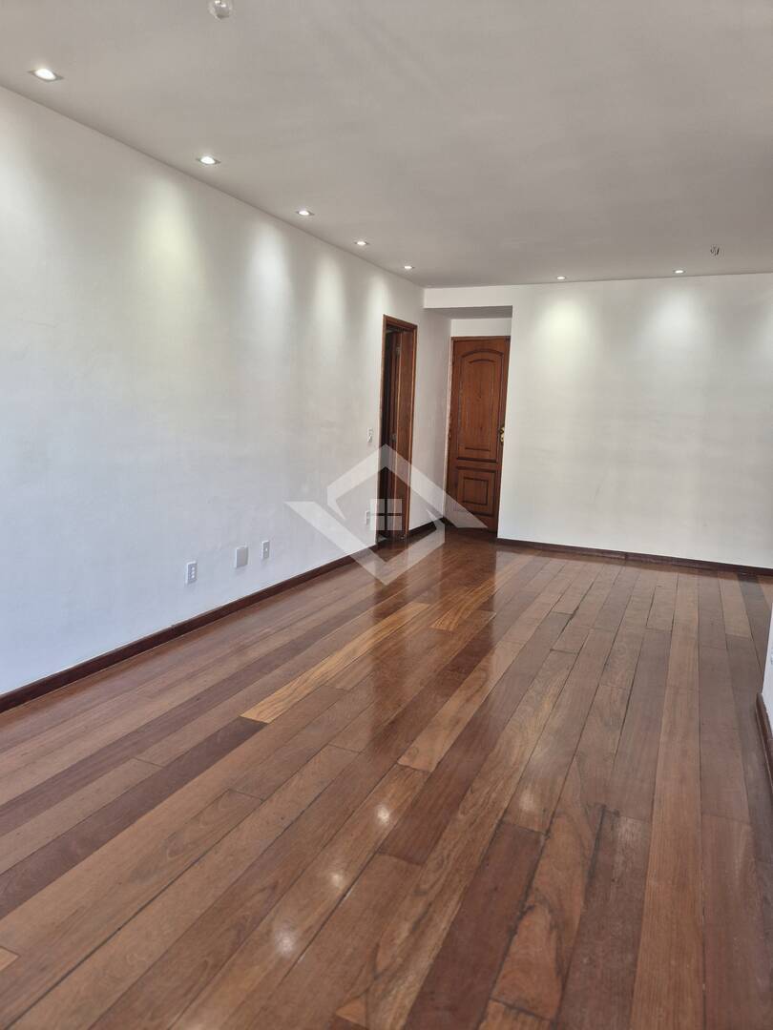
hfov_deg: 58.9
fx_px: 685
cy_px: 515
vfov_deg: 73.9
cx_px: 386
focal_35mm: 23
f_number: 1.8
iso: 125
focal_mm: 5.4
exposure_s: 1/120
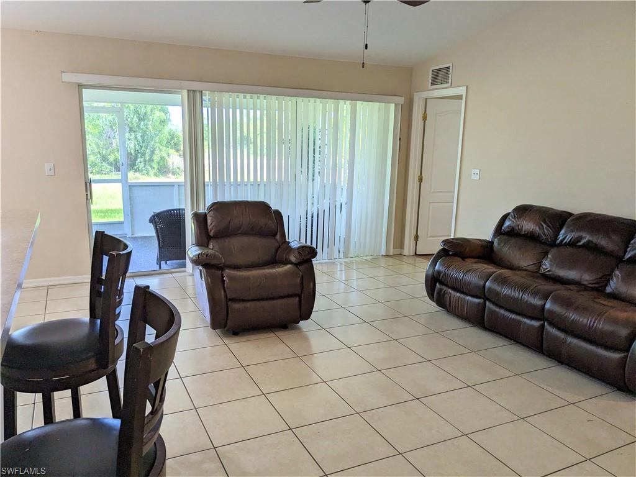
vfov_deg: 51.4
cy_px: 238
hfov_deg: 65.3
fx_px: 496
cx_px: 318
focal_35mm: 27
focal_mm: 4.38
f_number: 1.73
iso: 54
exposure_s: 1/120
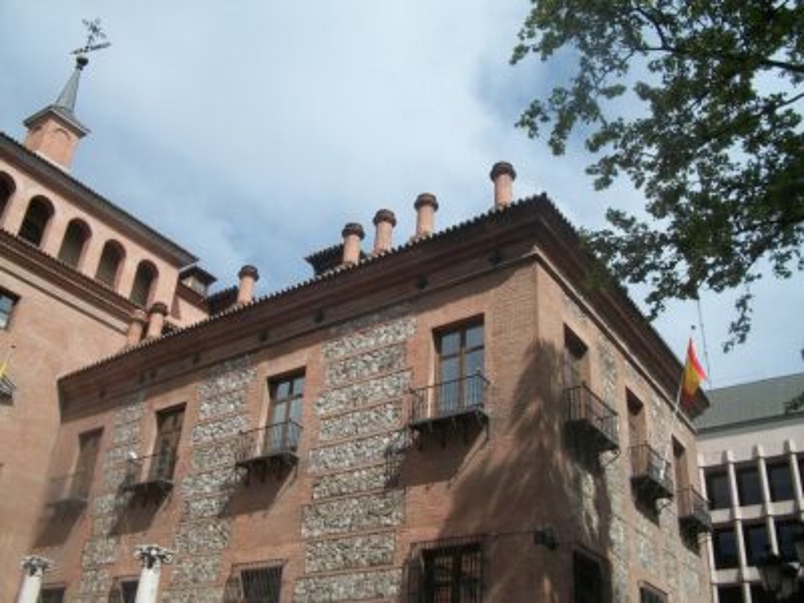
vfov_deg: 44.2
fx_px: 743
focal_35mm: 32
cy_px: 302
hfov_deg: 56.8
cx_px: 402
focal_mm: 5.7
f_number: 5.5
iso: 80
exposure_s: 1/500
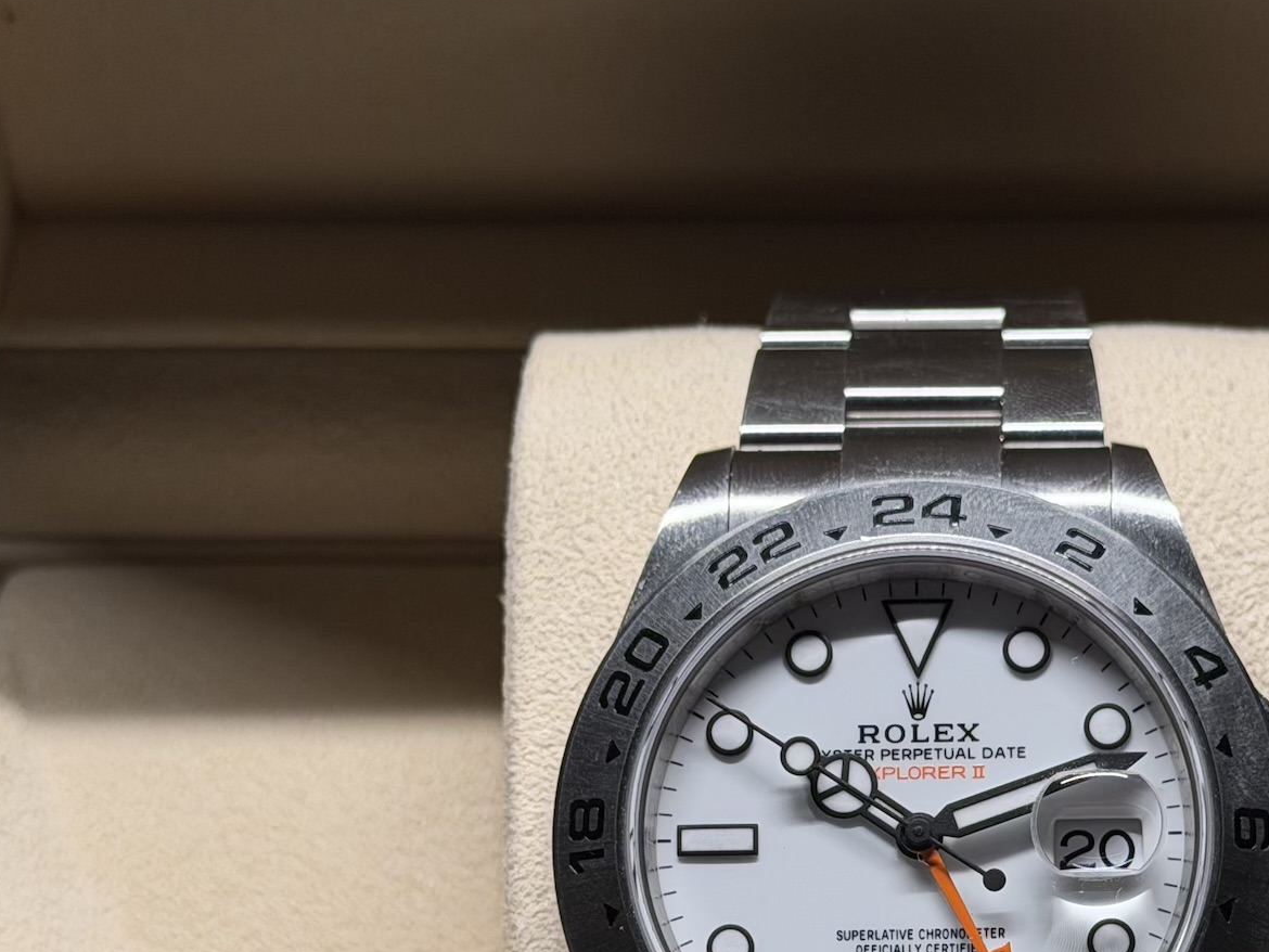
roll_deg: +0.9
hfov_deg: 18.6
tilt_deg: -43.1
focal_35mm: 105
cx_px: 947
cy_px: 887
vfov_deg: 13.9
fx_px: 3850
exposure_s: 1/79
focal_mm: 6.76
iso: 100
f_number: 1.78
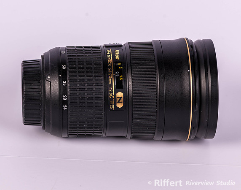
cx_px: 102
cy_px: 98
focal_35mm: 183
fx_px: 1297
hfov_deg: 10.6
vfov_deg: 8.4
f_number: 8
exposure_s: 1/160
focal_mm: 105
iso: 64
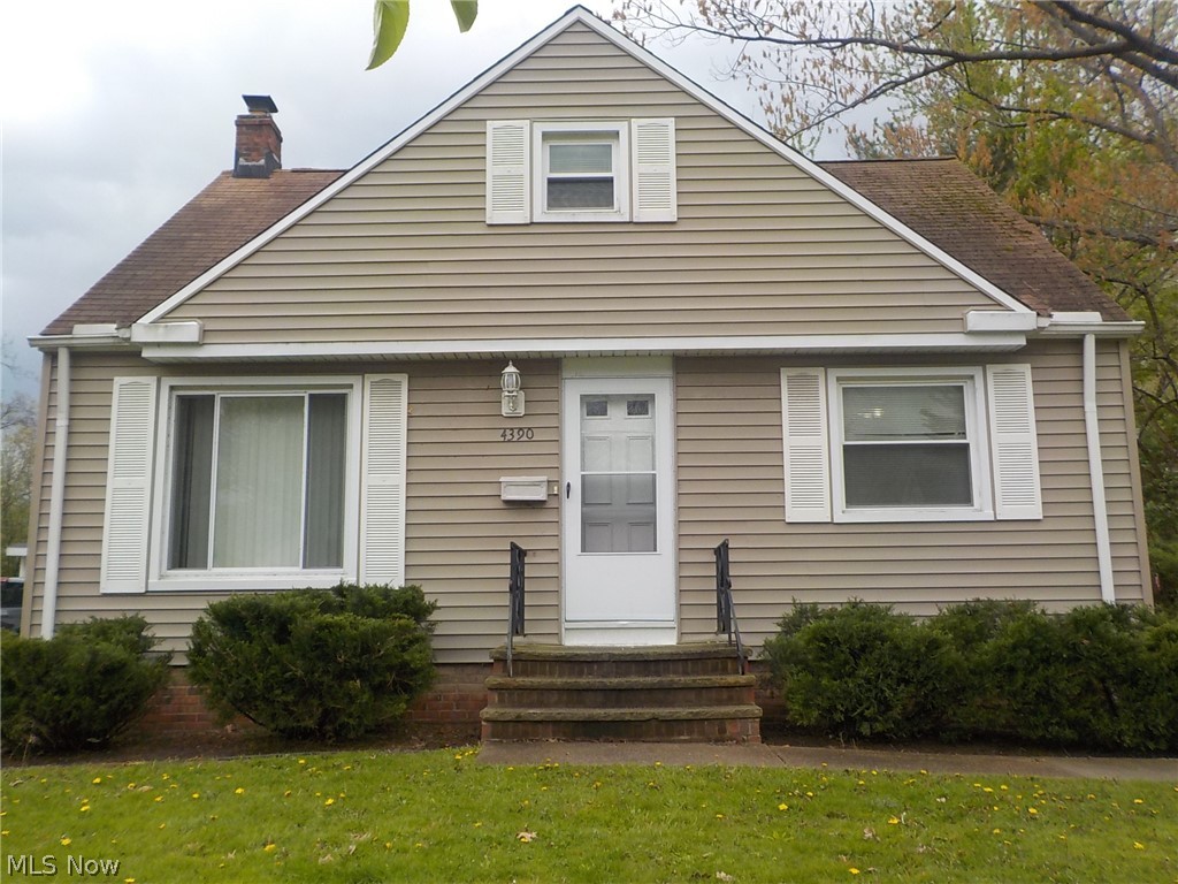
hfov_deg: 60.0
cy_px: 442
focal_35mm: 30
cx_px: 589
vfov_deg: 46.8
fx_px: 1021
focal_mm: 4.1
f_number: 3.3
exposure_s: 1/80
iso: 125
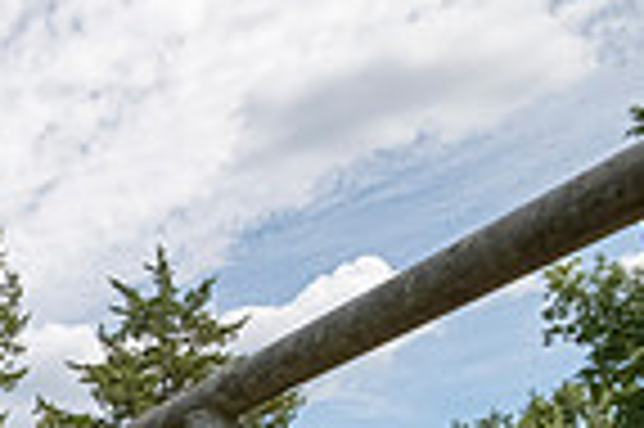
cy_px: 770
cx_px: -572
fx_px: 1072
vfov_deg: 18.0
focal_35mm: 60
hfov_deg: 20.5
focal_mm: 14
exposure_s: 1/500
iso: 800
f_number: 11
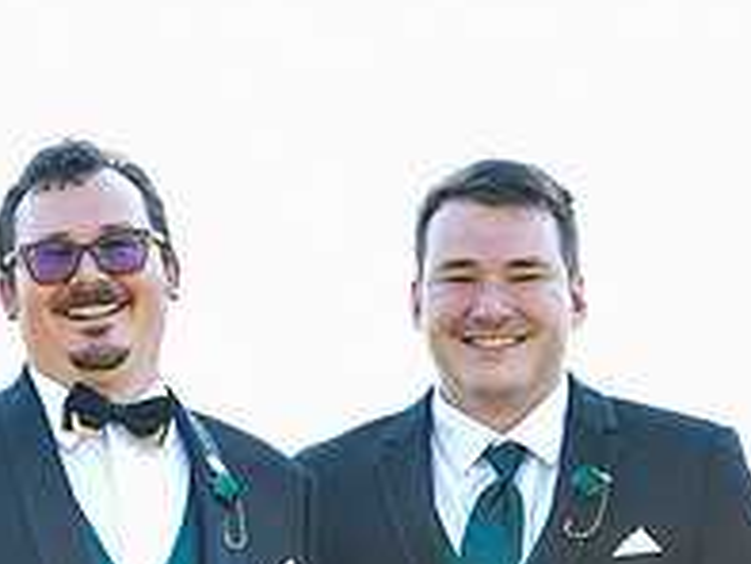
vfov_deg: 2.8
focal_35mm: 538
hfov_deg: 3.7
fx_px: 11679
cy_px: 654
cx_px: 229
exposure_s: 1/125
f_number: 5.6
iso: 400
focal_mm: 190
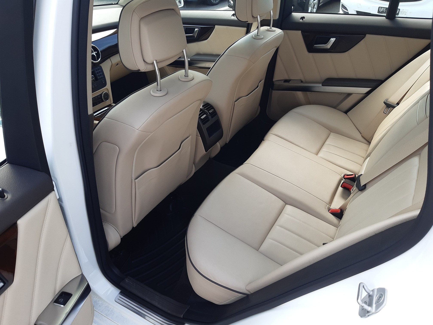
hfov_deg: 67.3
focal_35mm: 26
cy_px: 162
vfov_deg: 53.1
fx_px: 325
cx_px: 216
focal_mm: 3.92
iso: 40
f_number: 1.7
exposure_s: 1/173
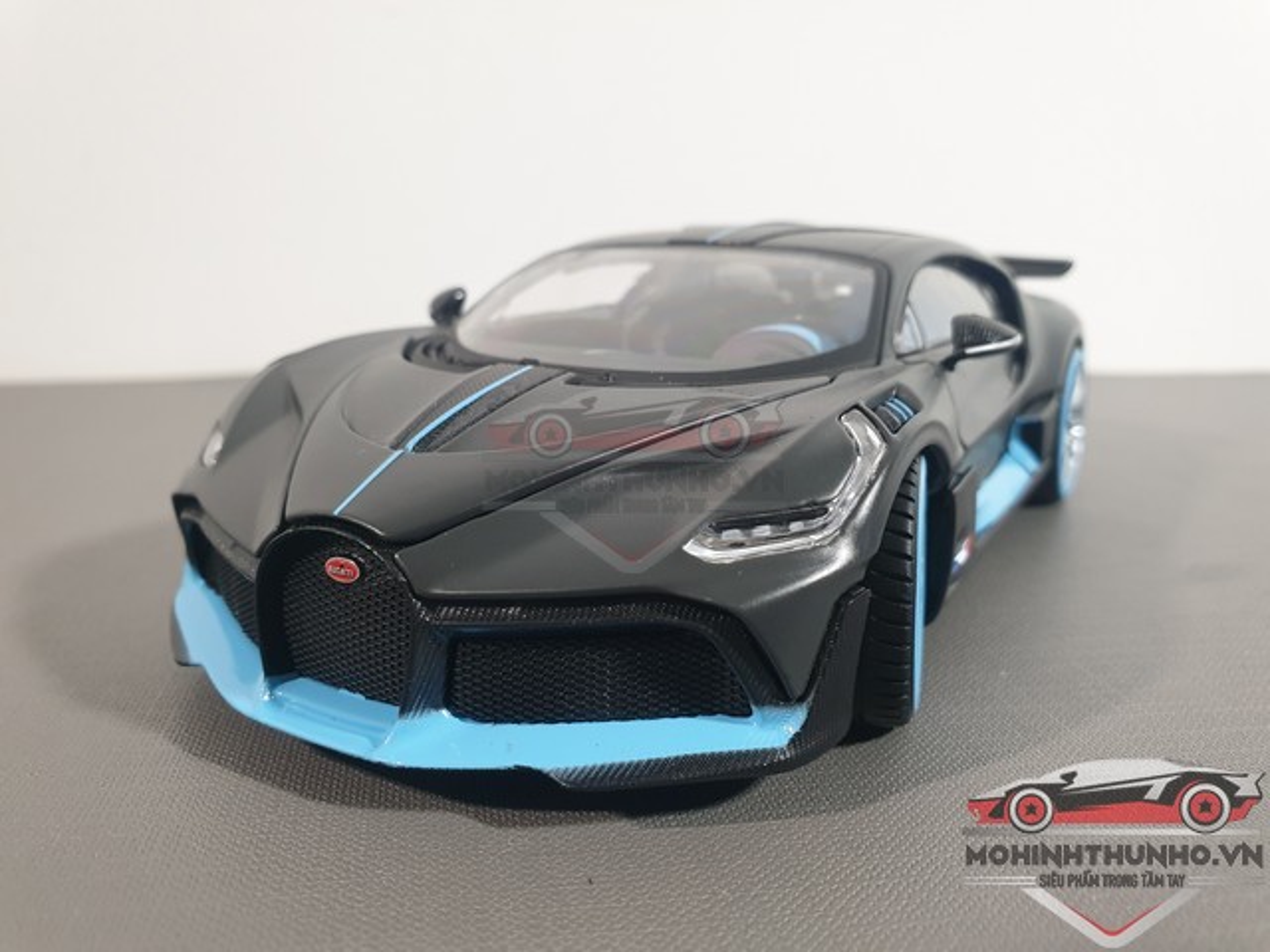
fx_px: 954
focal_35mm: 26
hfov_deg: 67.3
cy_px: 476
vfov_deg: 53.1
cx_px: 635
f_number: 2.4
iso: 250
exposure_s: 1/50
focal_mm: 4.3
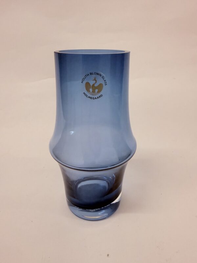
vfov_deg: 71.6
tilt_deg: -23.6
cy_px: 132
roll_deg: -0.4
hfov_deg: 56.8
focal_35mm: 24
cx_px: 98
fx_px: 182
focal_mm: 2.22
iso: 320
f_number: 2.2
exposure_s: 1/100
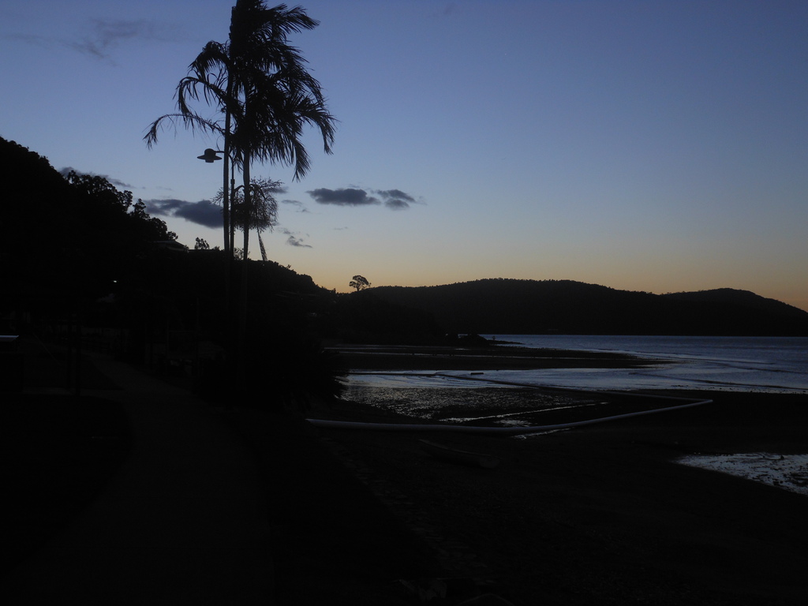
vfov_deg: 33.6
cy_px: 303
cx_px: 404
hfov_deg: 43.9
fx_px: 1004
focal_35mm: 43
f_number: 3.8
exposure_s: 1/160
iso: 80
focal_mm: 7.7
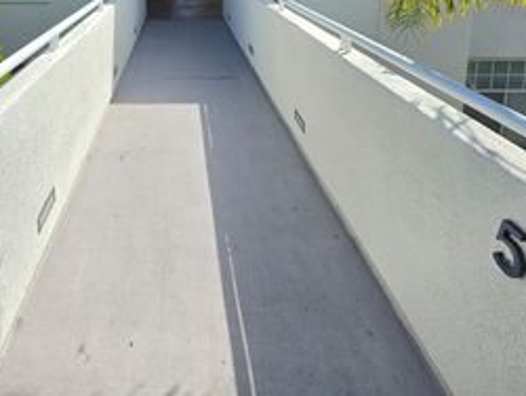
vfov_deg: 45.2
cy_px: 3
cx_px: 175
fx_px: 395
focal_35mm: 26
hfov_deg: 65.4
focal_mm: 2.2
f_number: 1.9
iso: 32
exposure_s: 1/2531
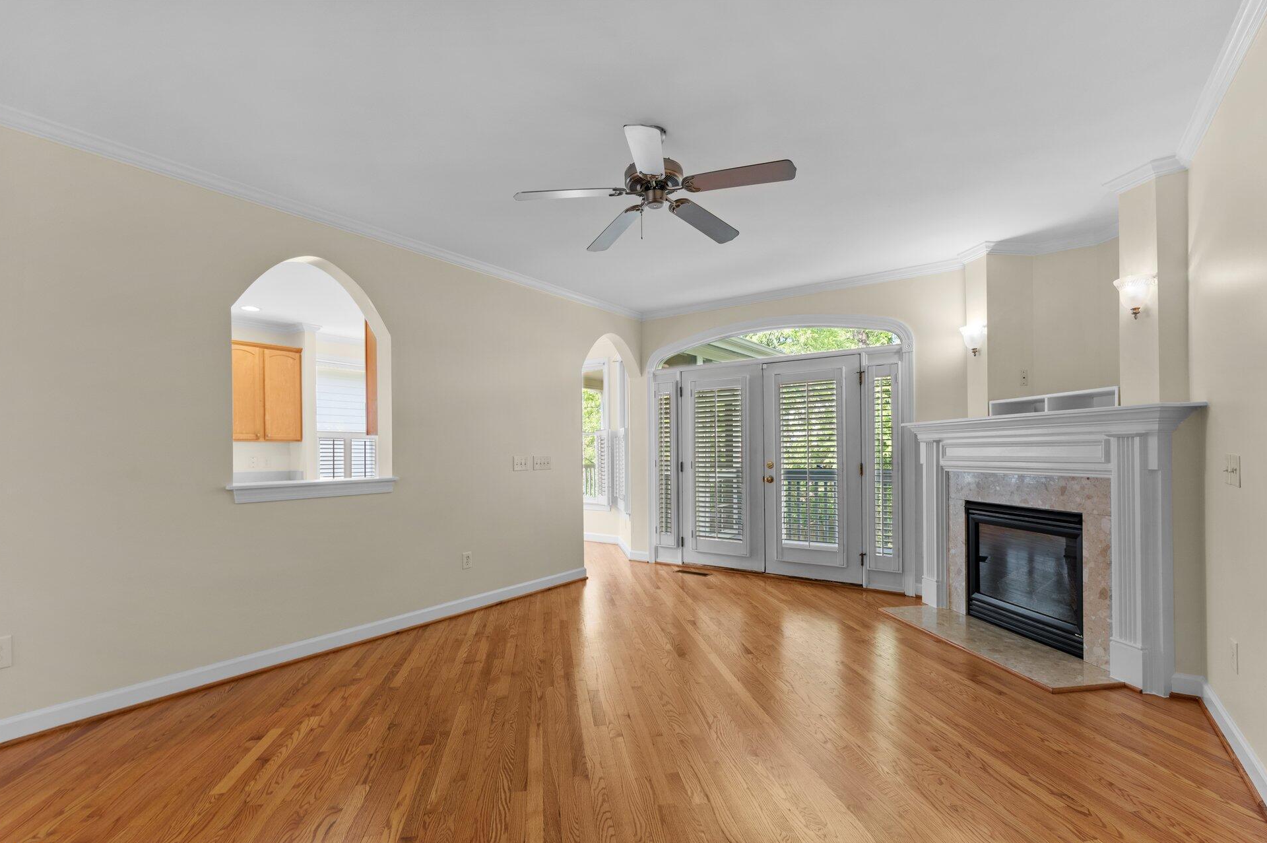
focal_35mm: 16
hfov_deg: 96.7
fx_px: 563
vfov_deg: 73.6
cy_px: 447
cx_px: 656
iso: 400
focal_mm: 15
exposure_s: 1/8
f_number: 6.3
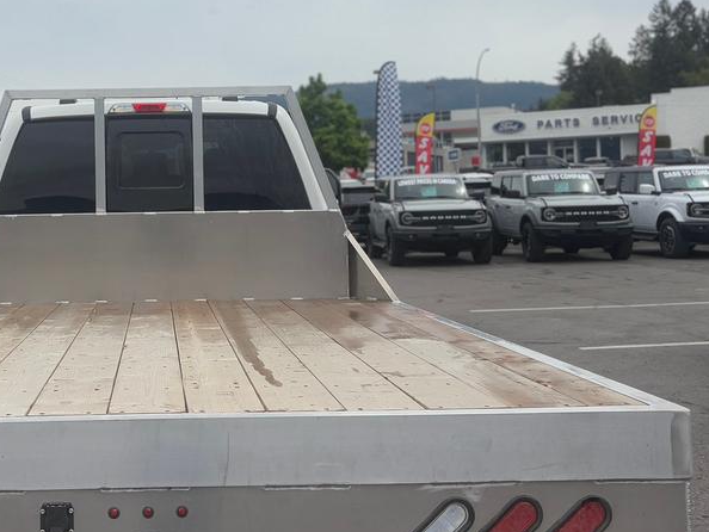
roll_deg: +0.9
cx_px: 160
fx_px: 1147
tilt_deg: +3.3
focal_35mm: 56
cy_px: 166
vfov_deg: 25.9
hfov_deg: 33.5
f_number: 1.6
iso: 50
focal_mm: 5.96
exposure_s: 1/4950
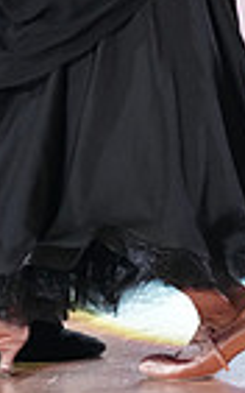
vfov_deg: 3.7
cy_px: -212
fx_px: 6064
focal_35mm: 567
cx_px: -71
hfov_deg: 2.3
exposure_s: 1/500
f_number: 3.2
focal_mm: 135
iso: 2500
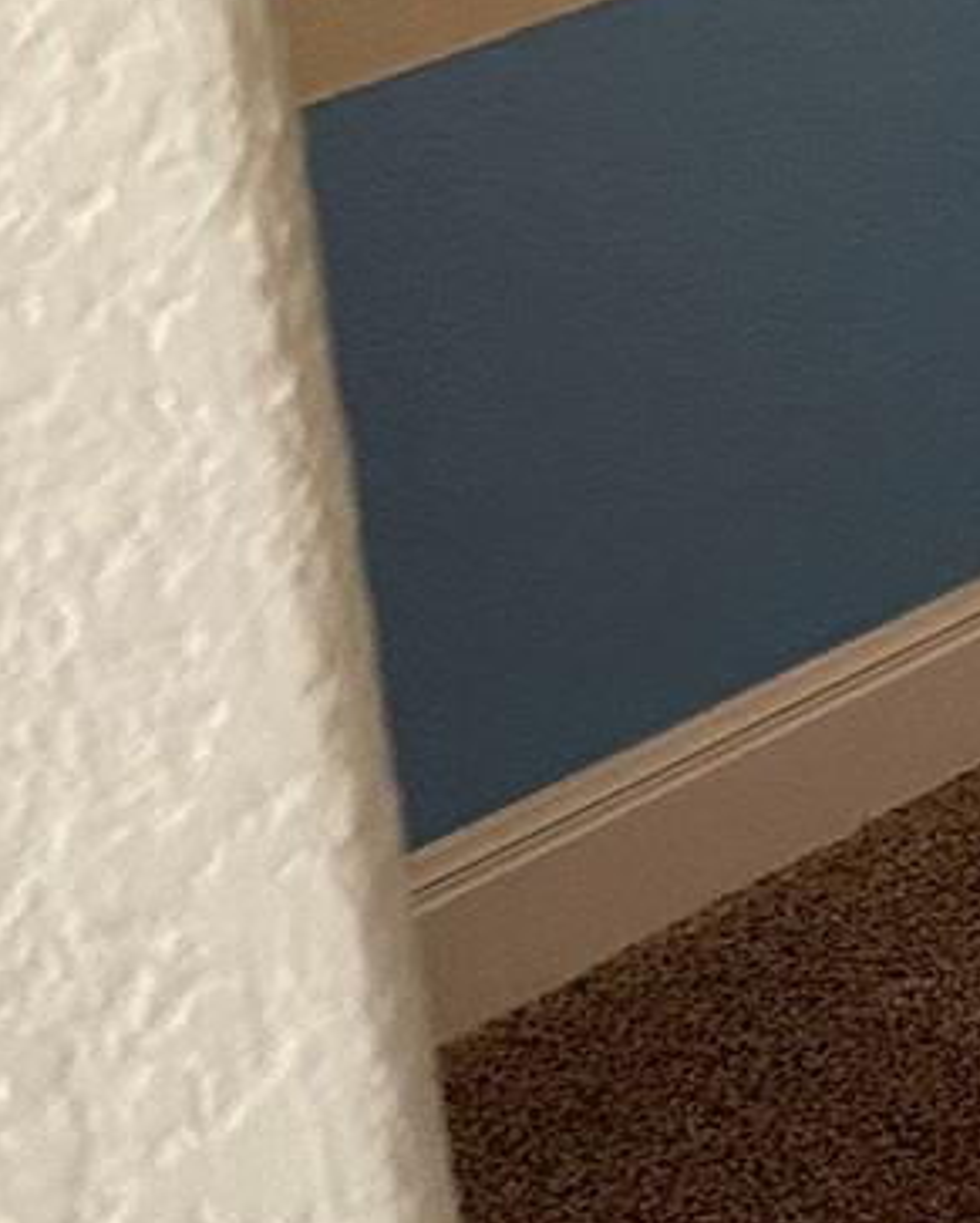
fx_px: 4780
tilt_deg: -2.3
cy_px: -1267
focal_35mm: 132
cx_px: 2822
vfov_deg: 12.7
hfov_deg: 9.5
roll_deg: +6.9
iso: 400
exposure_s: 1/60
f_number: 1.78
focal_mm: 6.86
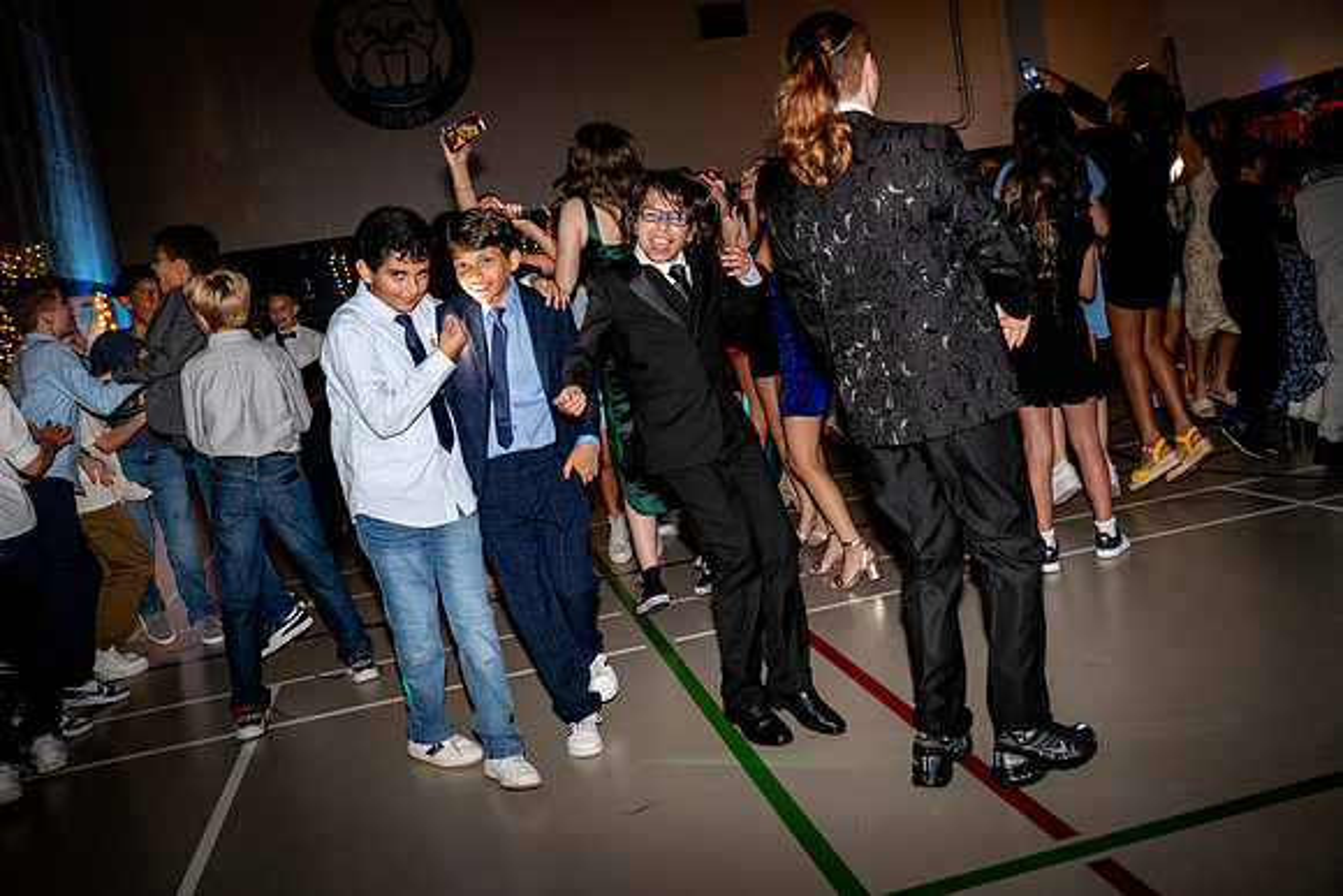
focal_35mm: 31
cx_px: 672
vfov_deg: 42.3
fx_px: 1157
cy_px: 448
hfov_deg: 60.3
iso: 1250
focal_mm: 31
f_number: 4
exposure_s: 1/100
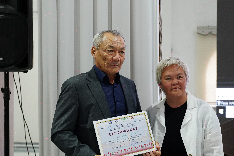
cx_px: 128
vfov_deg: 20.6
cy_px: 89
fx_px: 429
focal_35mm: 66
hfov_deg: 30.5
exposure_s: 1/500
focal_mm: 38
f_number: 2.8
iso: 2500
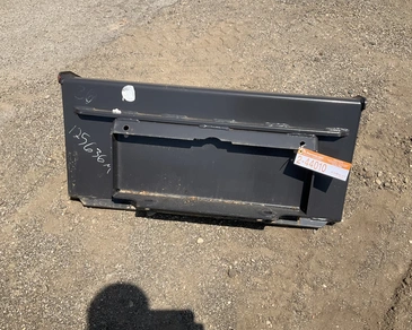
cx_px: 217
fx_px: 378
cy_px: 167
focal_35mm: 31
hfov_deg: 57.1
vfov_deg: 47.1
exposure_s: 1/1984
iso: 25
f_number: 1.8
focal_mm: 3
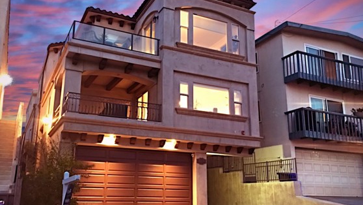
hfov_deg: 56.6
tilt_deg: +14.8
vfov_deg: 33.7
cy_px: 114
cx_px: 167
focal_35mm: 35
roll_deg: +0.2
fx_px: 337
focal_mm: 3.99
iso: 100
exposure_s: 1/4
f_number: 1.8
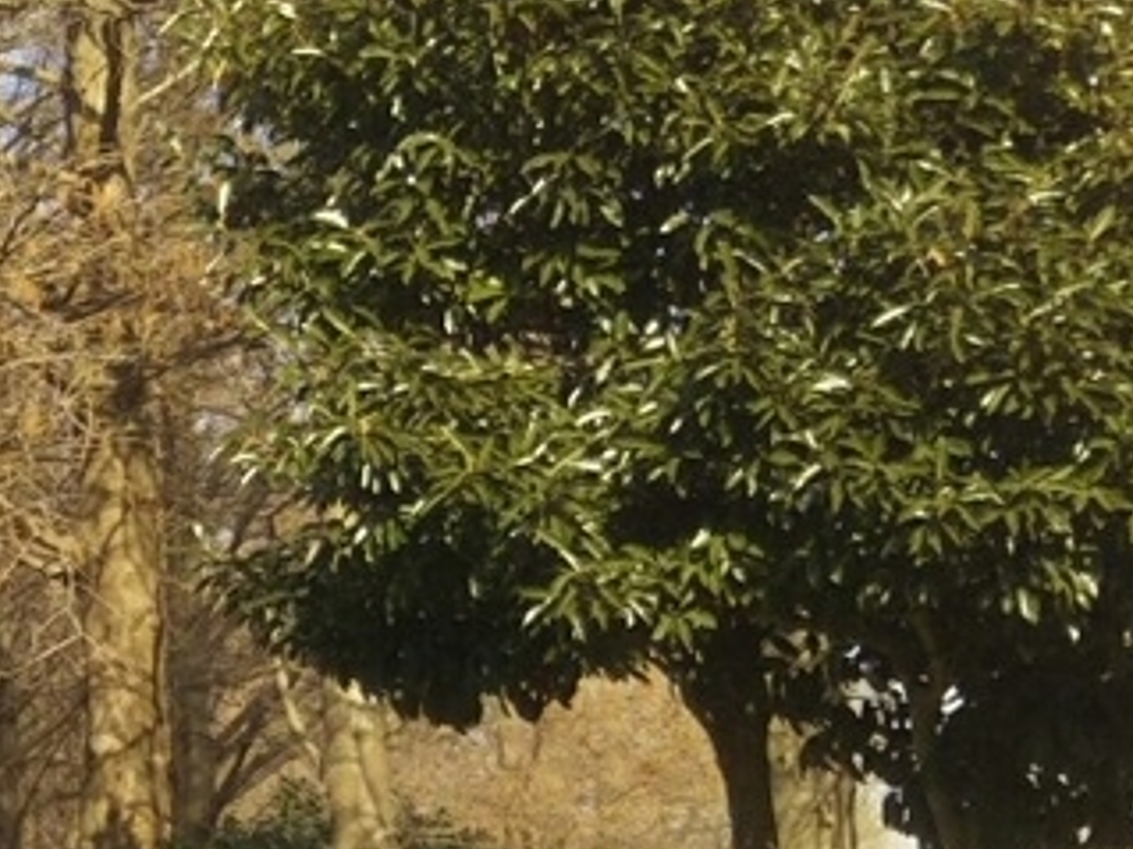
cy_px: 714
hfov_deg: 15.3
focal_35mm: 113
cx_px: -824
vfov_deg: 13.0
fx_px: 3697
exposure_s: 1/471
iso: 25
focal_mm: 4
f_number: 2.2
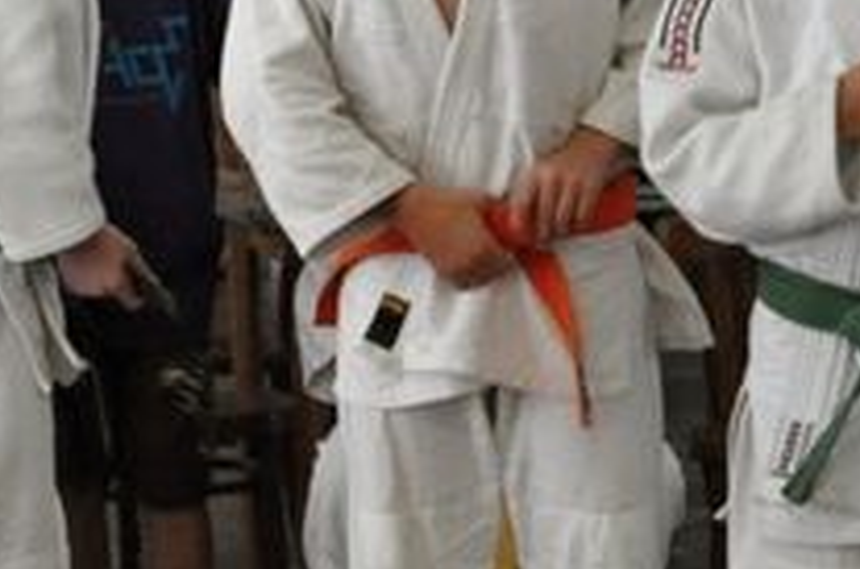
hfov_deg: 8.8
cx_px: -295
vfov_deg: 5.9
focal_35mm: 230
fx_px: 5493
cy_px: 137
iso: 2500
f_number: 5.6
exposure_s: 1/125
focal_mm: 31
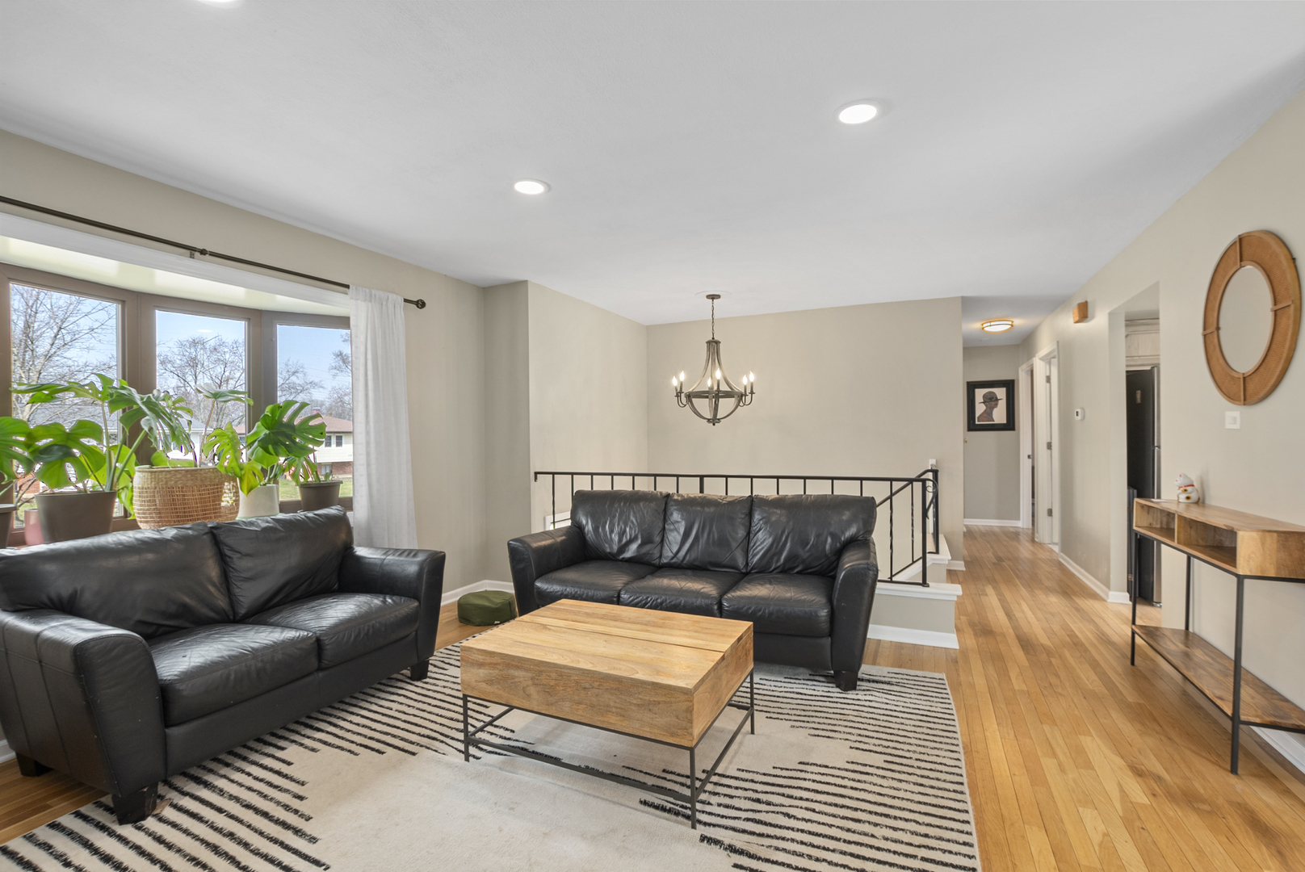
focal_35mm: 15
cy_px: 436
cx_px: 652
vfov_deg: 77.4
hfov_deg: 100.4
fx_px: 544
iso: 250
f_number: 8
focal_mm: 10
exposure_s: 1/5
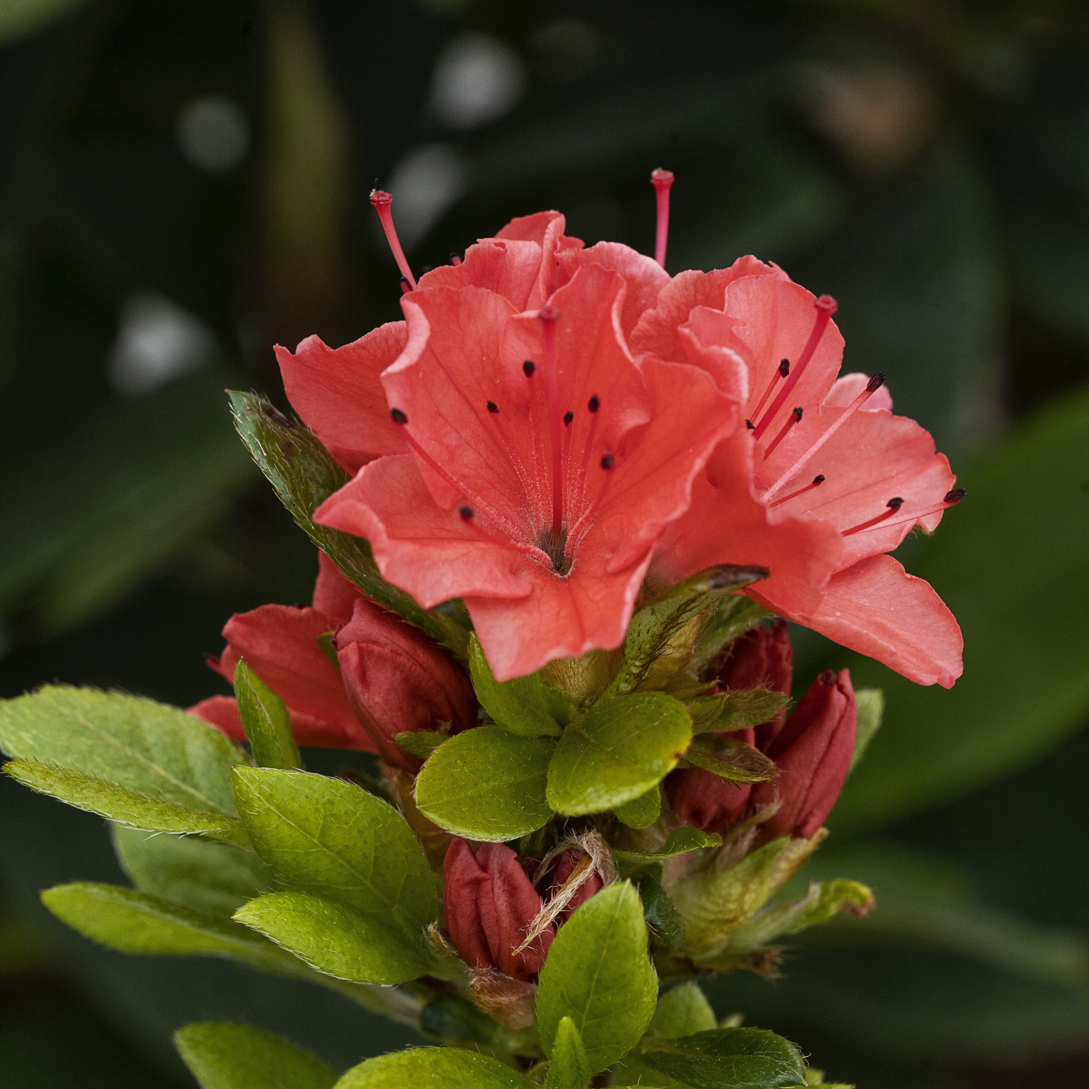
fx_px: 4093
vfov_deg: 15.1
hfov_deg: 15.2
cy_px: 793
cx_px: 545
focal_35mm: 115
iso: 400
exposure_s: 1/200
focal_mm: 90
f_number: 10
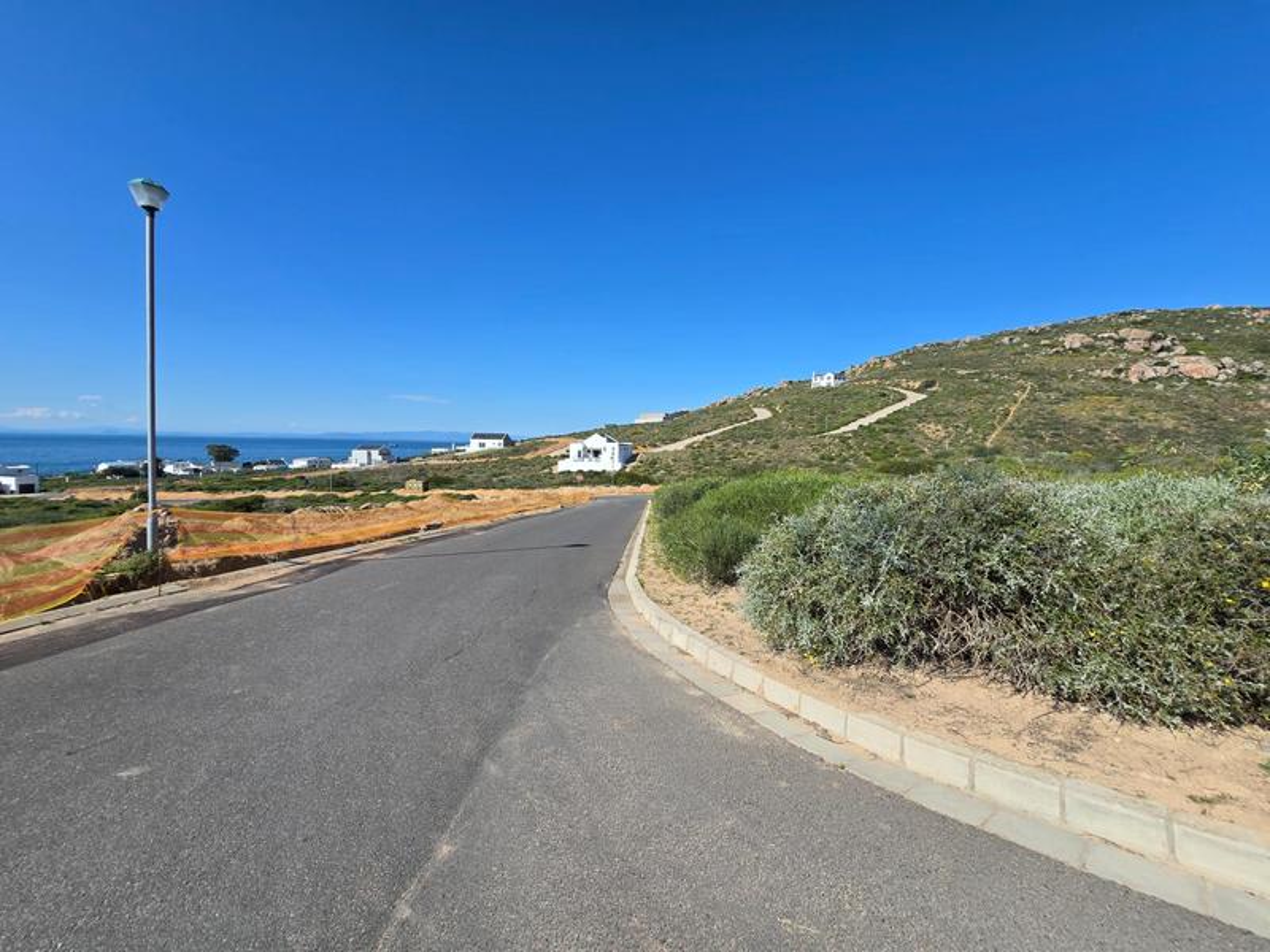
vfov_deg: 89.9
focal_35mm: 13
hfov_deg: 106.2
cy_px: 476
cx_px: 635
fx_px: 477
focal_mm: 2.2
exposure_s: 1/2621
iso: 50
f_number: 2.2
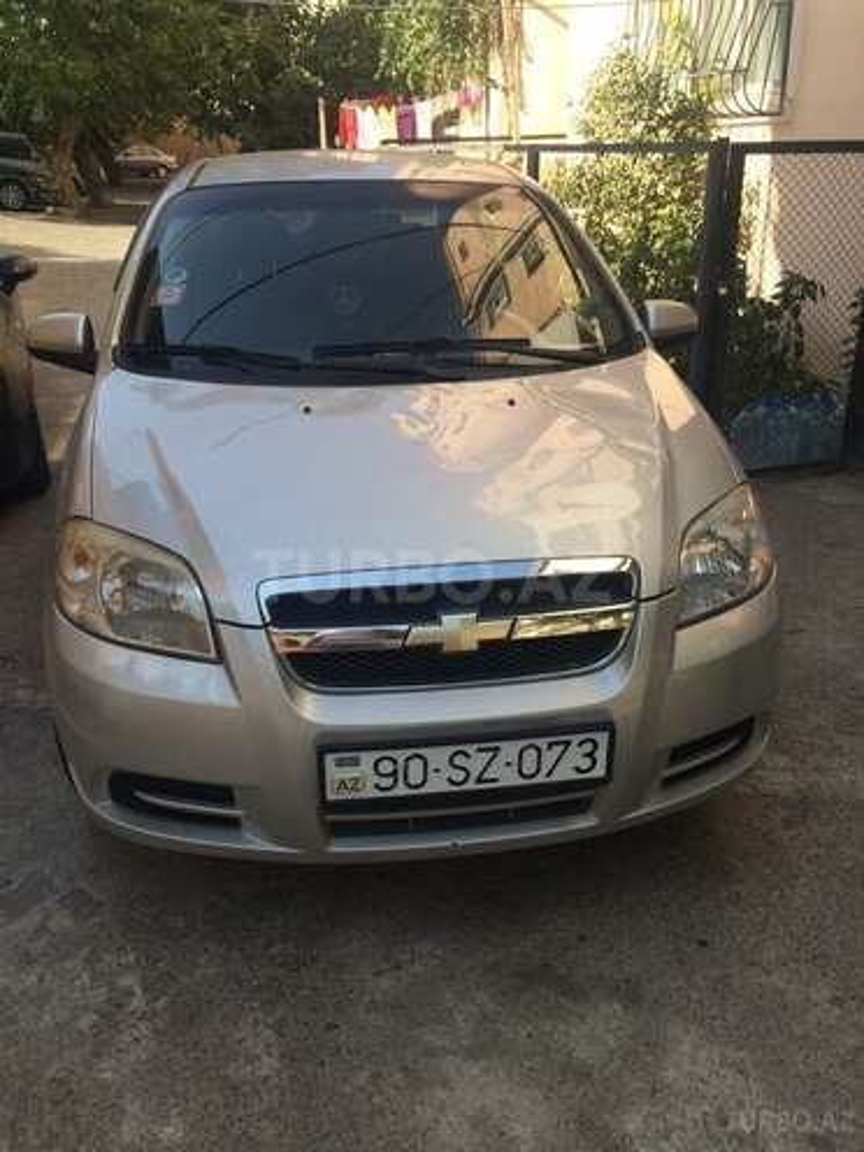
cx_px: 432
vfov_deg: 61.7
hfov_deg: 48.2
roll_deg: +1.4
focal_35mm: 29
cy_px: 576
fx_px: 965
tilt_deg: -24.1
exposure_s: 1/720
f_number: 2.2
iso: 32
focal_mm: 4.15
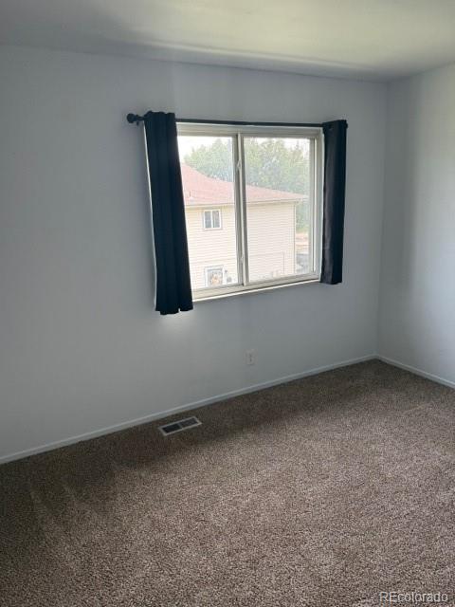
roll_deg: +2.8
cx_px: 228
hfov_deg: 56.8
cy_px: 304
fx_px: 421
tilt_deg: -14.3
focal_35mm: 24
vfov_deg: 71.6
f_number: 1.78
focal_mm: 6.76
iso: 125
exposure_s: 1/240
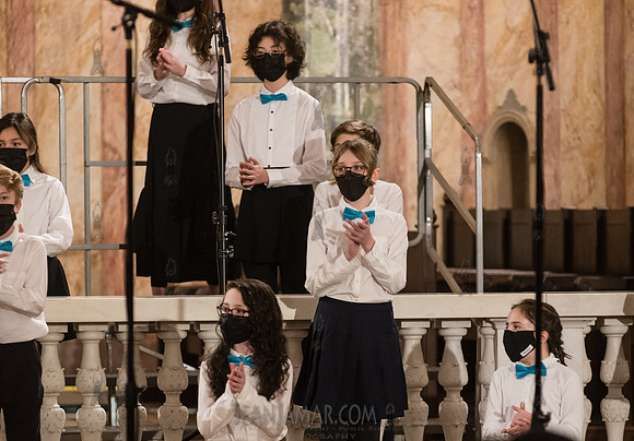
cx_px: 358
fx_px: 4043
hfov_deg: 9.0
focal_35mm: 226
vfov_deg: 6.3
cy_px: 238
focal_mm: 200
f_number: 5
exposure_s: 1/125
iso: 4000
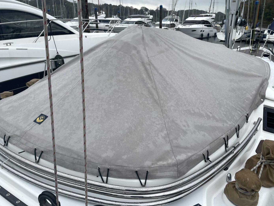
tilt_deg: -19.8
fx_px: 230
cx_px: 136
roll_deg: +0.9
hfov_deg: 61.7
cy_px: 108
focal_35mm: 29
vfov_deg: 48.2
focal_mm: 4.2
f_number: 1.6
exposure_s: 1/487
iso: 32
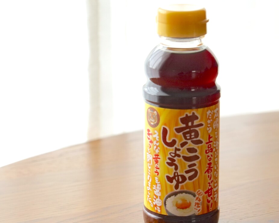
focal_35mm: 132
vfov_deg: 11.7
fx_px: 1090
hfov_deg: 14.6
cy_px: 99
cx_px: 182
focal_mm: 58
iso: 800
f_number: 4
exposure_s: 1/160
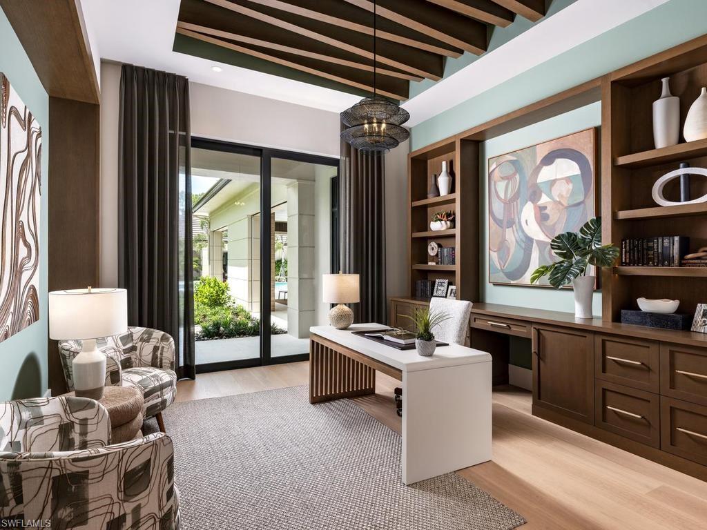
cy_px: 265
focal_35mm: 19
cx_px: 354
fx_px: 388
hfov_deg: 84.7
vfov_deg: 68.7
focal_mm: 23.4
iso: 200
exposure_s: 1/50
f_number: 11
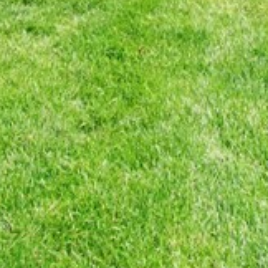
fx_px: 917
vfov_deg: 14.0
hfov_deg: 16.6
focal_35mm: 105
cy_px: -274
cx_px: 170
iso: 400
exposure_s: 1/320
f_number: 10
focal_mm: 13
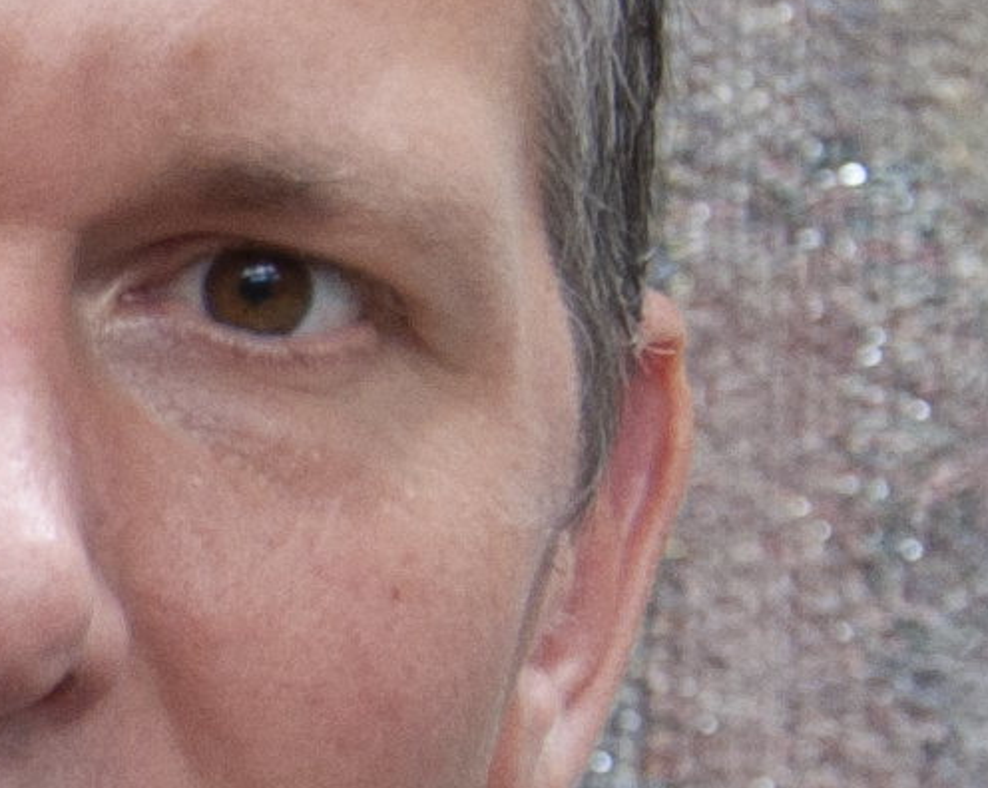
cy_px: 1170
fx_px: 14930
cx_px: -1777
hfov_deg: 3.7
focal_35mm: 511
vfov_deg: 3.0
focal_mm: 42
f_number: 4.8
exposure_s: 1/60
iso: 400
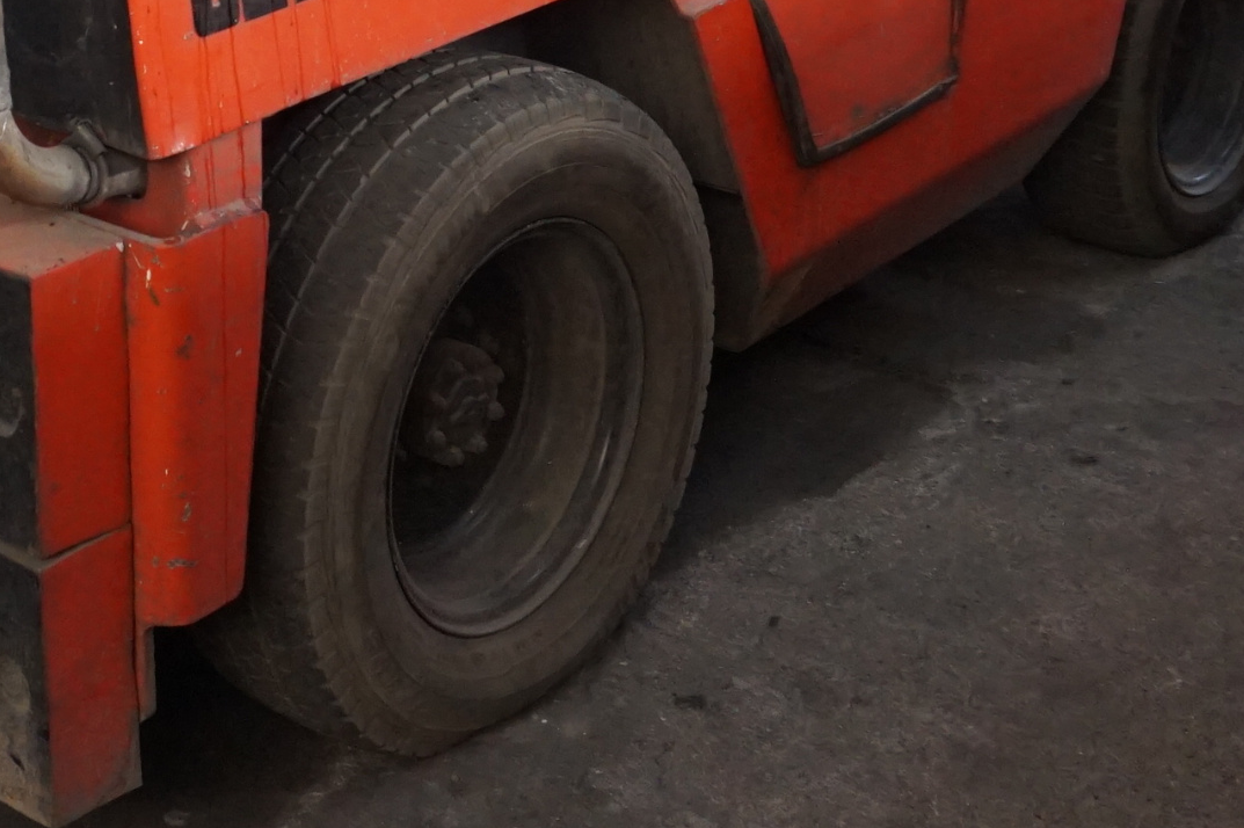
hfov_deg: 26.3
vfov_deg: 17.8
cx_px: 5
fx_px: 2521
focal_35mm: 73
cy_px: -146
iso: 1600
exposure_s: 1/160
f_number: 4
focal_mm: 16
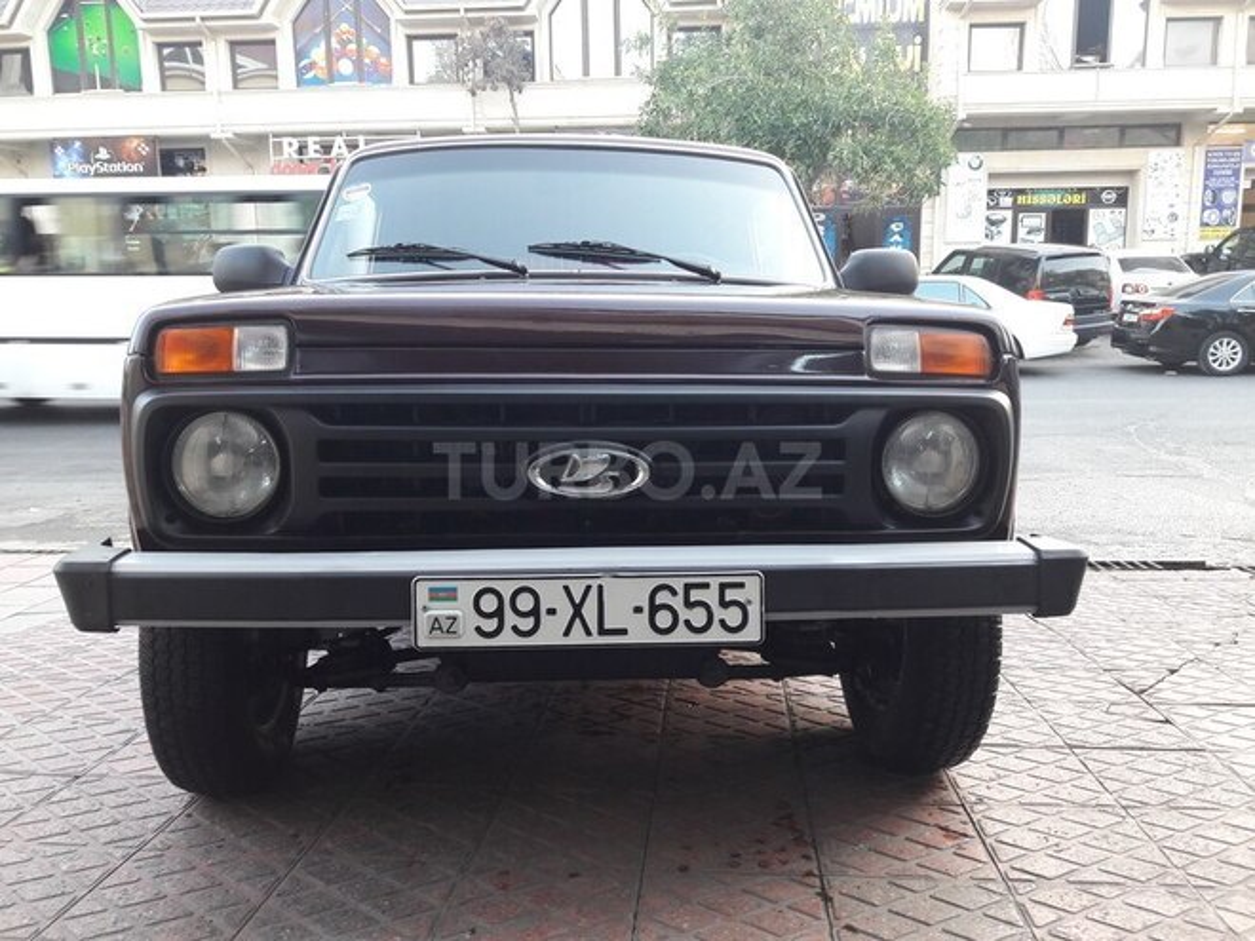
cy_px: 470
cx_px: 628
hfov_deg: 63.4
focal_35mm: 28
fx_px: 1015
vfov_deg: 49.7
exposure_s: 1/33
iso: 80
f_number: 1.9
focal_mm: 3.7
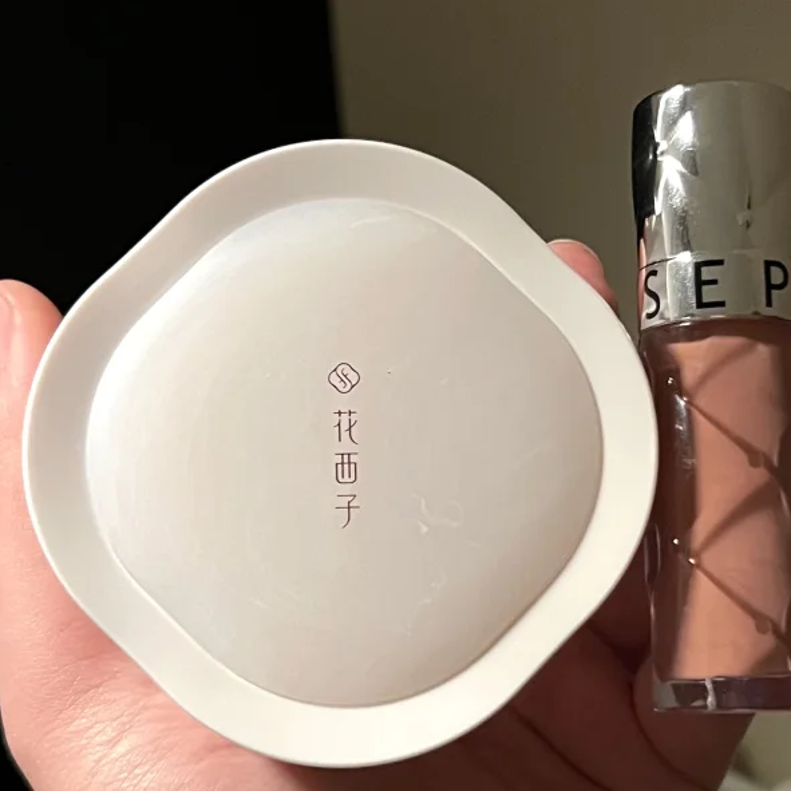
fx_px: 1086
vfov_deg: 40.0
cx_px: 466
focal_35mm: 42
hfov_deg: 39.9
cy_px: 385
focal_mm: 5.7
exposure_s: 1/33
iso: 400
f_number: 1.5
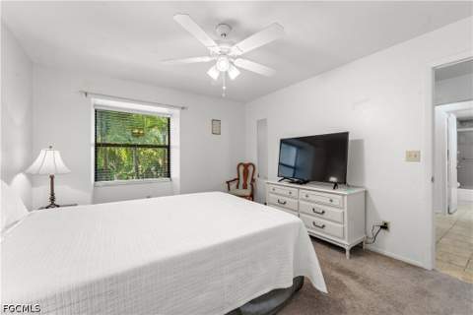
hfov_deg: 104.3
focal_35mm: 14
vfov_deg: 81.2
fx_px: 184
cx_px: 236
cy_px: 158
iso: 250
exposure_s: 1/4
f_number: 8
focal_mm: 14
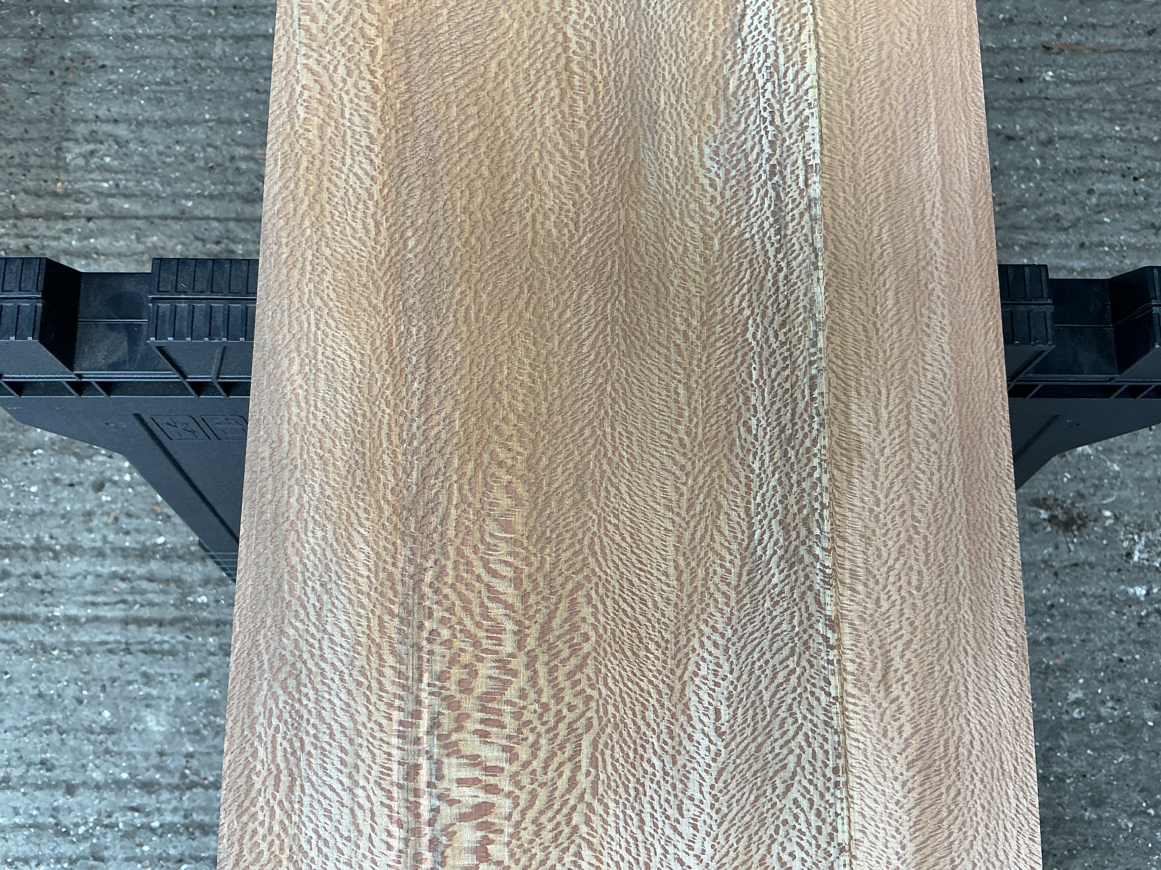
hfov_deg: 60.0
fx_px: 1006
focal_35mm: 30
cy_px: 422
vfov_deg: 46.8
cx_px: 595
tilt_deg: -78.5
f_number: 1.8
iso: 32
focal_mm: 3
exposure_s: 1/120
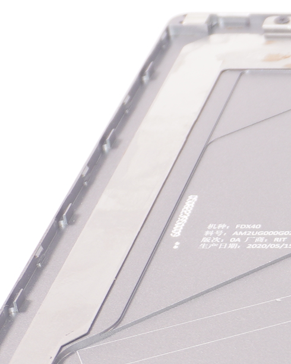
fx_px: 2157
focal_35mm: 200
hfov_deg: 7.1
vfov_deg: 9.6
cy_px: 270
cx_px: 765
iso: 125
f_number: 5.6
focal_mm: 29
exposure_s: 1/60
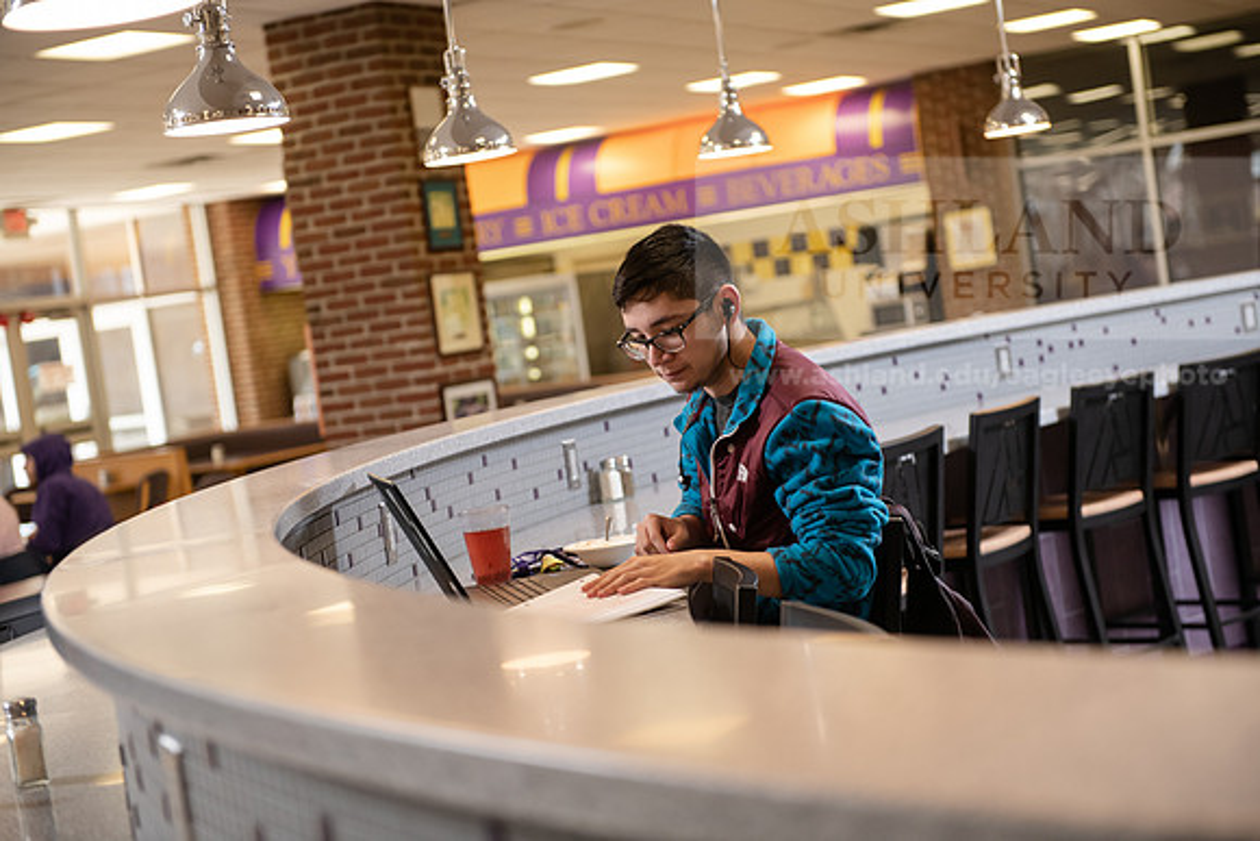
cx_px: 630
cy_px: 420
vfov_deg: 19.5
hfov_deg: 28.8
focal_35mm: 70
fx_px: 2450
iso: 800
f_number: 3.5
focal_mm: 70
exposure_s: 1/200
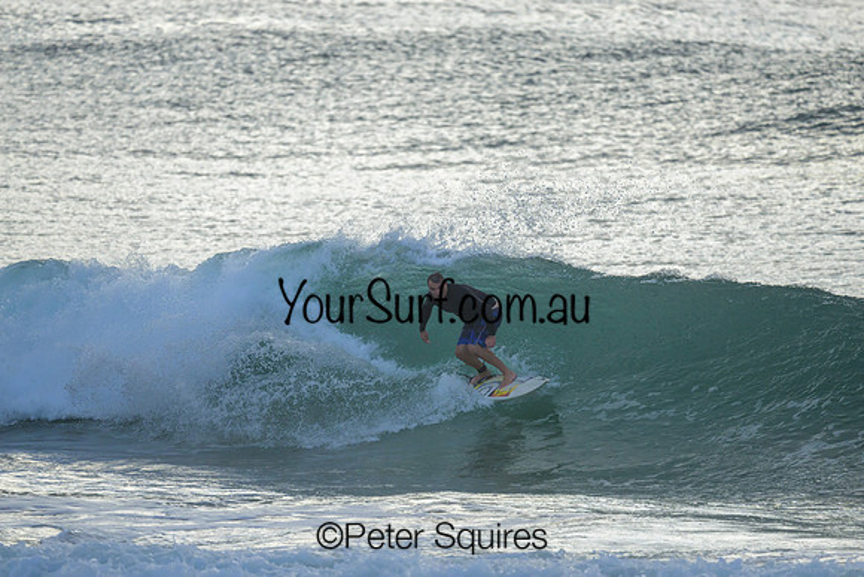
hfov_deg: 2.6
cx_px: 432
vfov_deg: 1.7
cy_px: 288
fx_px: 19204
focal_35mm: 800
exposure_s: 1/2500
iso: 800
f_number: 6.3
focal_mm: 800
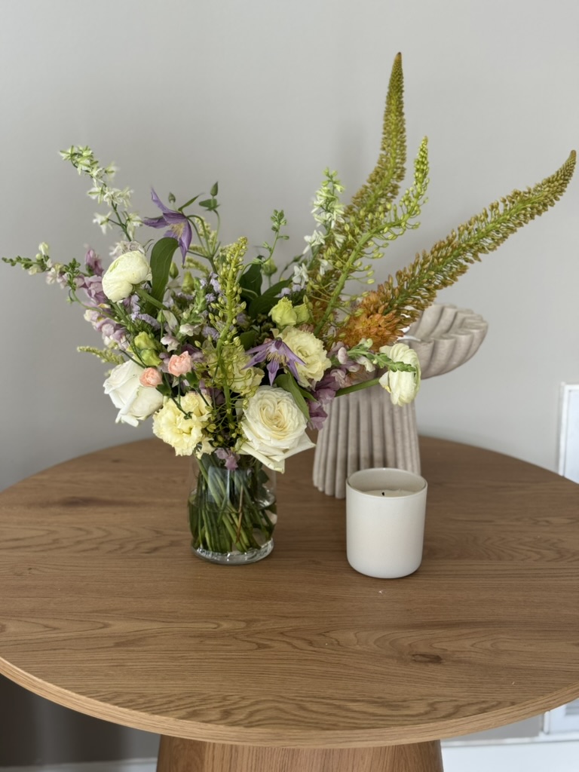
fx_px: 1070
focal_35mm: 48
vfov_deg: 39.7
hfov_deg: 30.3
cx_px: 290
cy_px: 386
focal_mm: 6.76
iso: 100
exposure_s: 1/75
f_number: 1.78
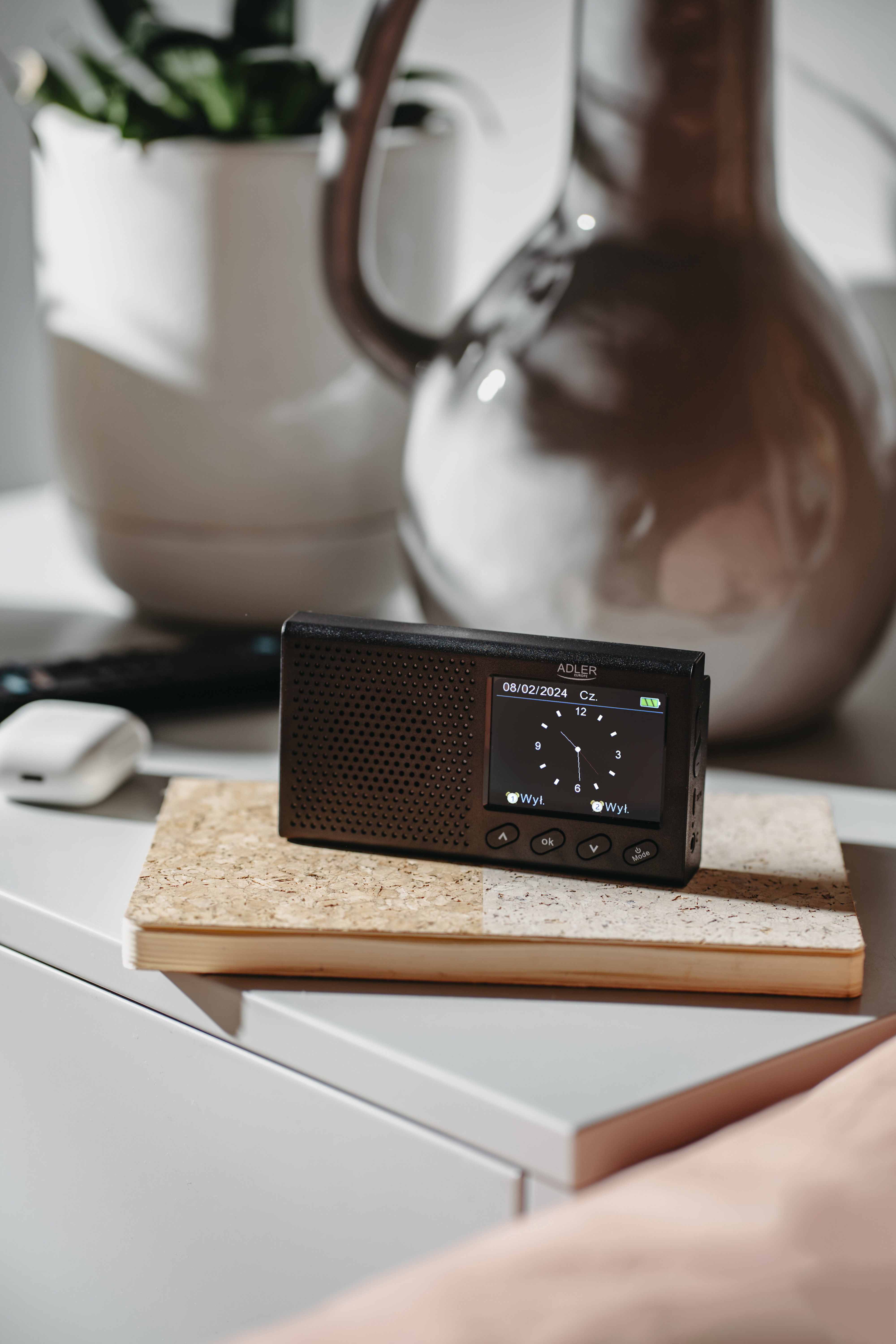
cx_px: 448
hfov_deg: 16.1
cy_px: 672
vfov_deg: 23.9
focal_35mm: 85
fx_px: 3173
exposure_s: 1/160
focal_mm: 85
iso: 100
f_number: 3.2
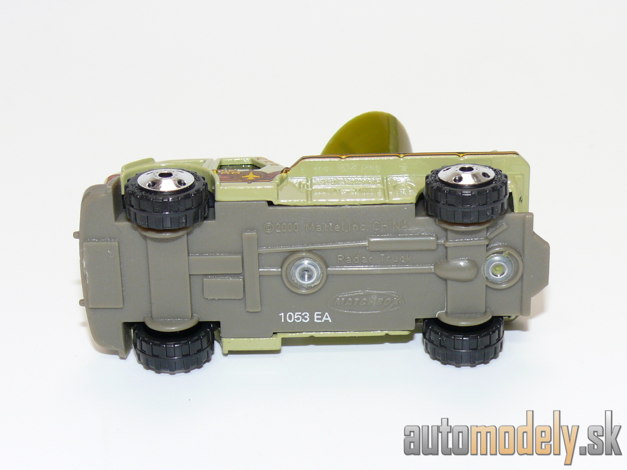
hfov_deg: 22.0
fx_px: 1612
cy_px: 235
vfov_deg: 16.6
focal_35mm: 89
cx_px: 314
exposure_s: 1/30
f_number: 4
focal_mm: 12.5
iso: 100
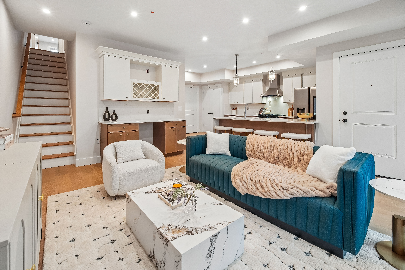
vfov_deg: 81.2
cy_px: 135
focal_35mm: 14
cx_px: 202
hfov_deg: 104.3
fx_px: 157
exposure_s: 1/15
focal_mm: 14
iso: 500
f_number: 7.1
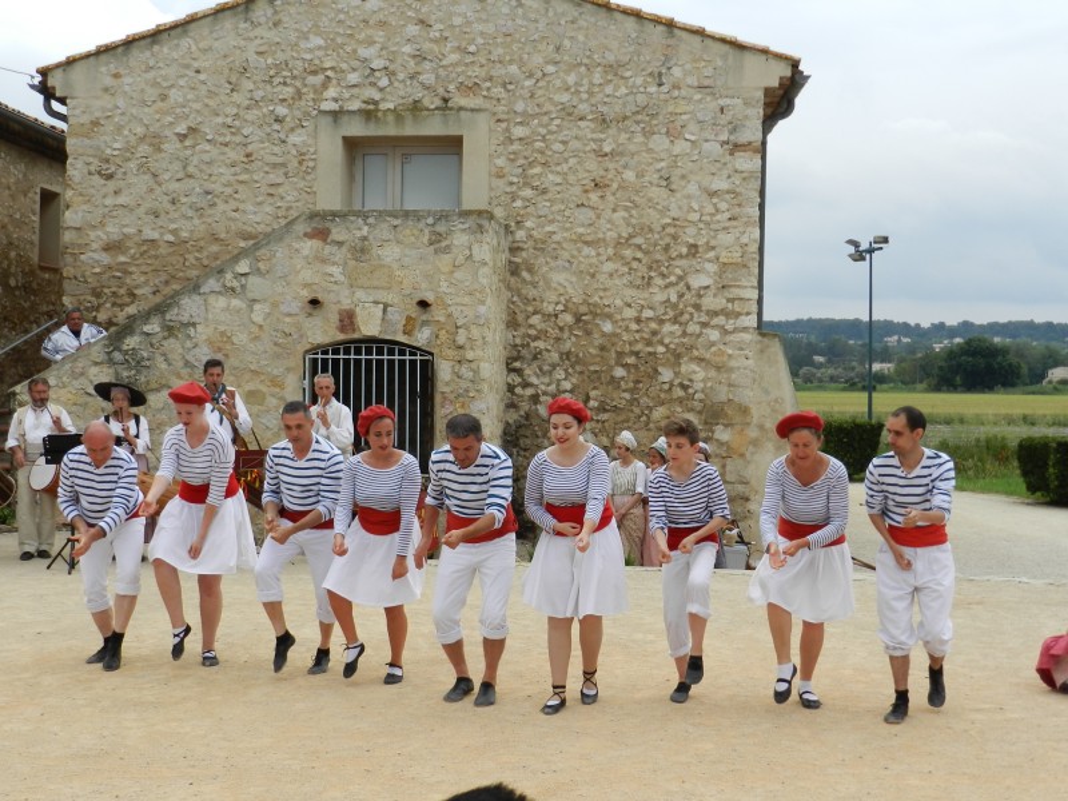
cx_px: 534
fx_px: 1419
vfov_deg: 31.5
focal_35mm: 46
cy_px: 400
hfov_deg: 41.2
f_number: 4.2
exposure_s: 1/400
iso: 160
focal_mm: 8.1
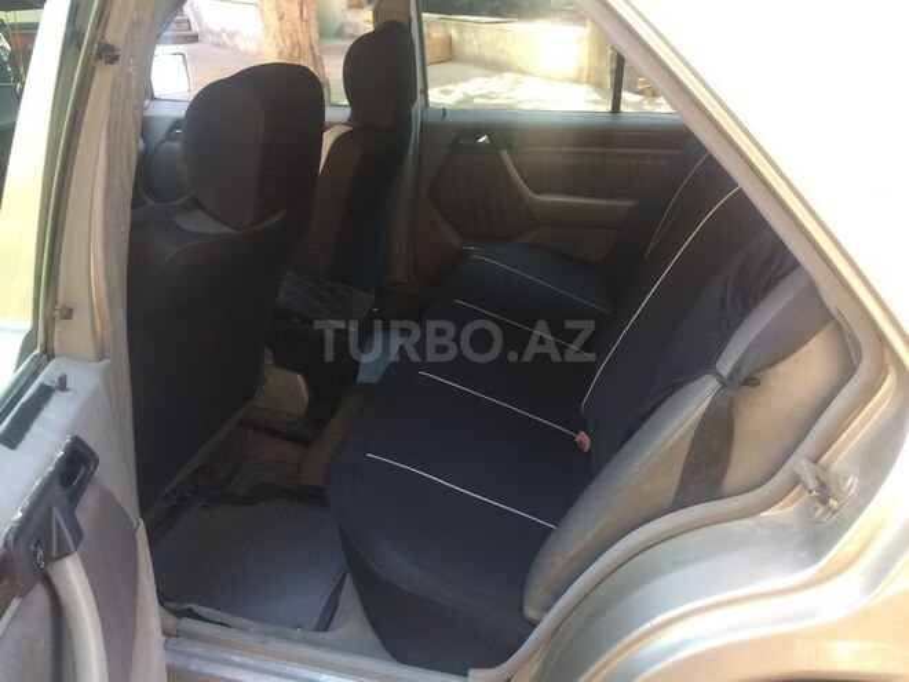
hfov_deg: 61.7
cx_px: 454
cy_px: 341
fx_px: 762
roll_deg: -1.7
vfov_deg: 48.2
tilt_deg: -26.8
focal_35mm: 29
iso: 50
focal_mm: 4.15
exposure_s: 1/33
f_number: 2.2
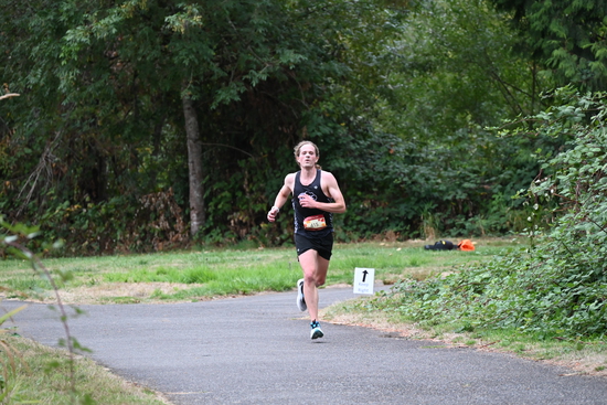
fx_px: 3373
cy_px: 202
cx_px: 304
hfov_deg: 10.3
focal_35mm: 200
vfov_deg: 6.9
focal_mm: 200
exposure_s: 1/250
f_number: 6.3
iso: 2200
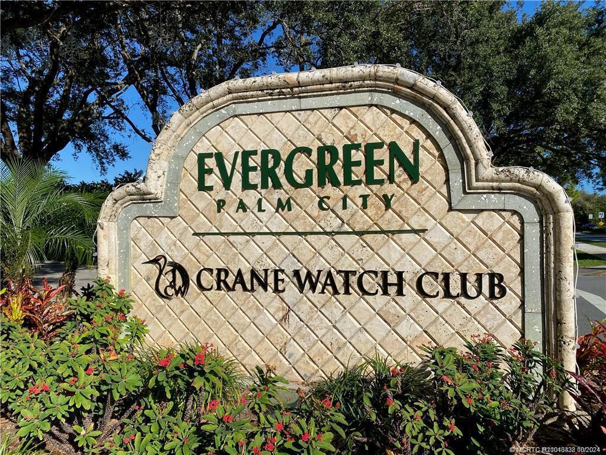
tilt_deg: -2.0
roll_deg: +0.9
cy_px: 228
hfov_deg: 67.3
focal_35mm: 26
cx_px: 303
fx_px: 455
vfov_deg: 53.1
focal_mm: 4.25
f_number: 1.8
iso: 32
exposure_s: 1/5236
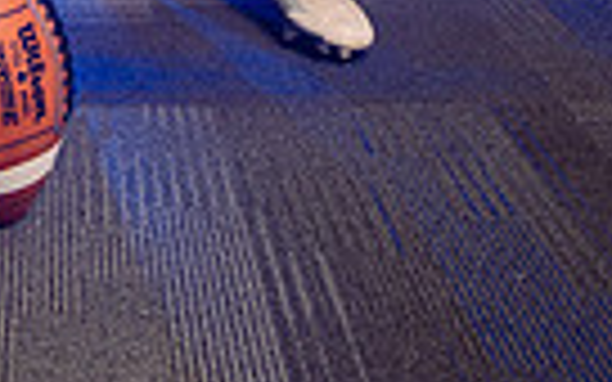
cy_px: -593
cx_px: 0
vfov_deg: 12.1
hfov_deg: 24.4
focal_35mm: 81
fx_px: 1351
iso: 320
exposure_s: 1/250
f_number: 4.5
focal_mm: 24
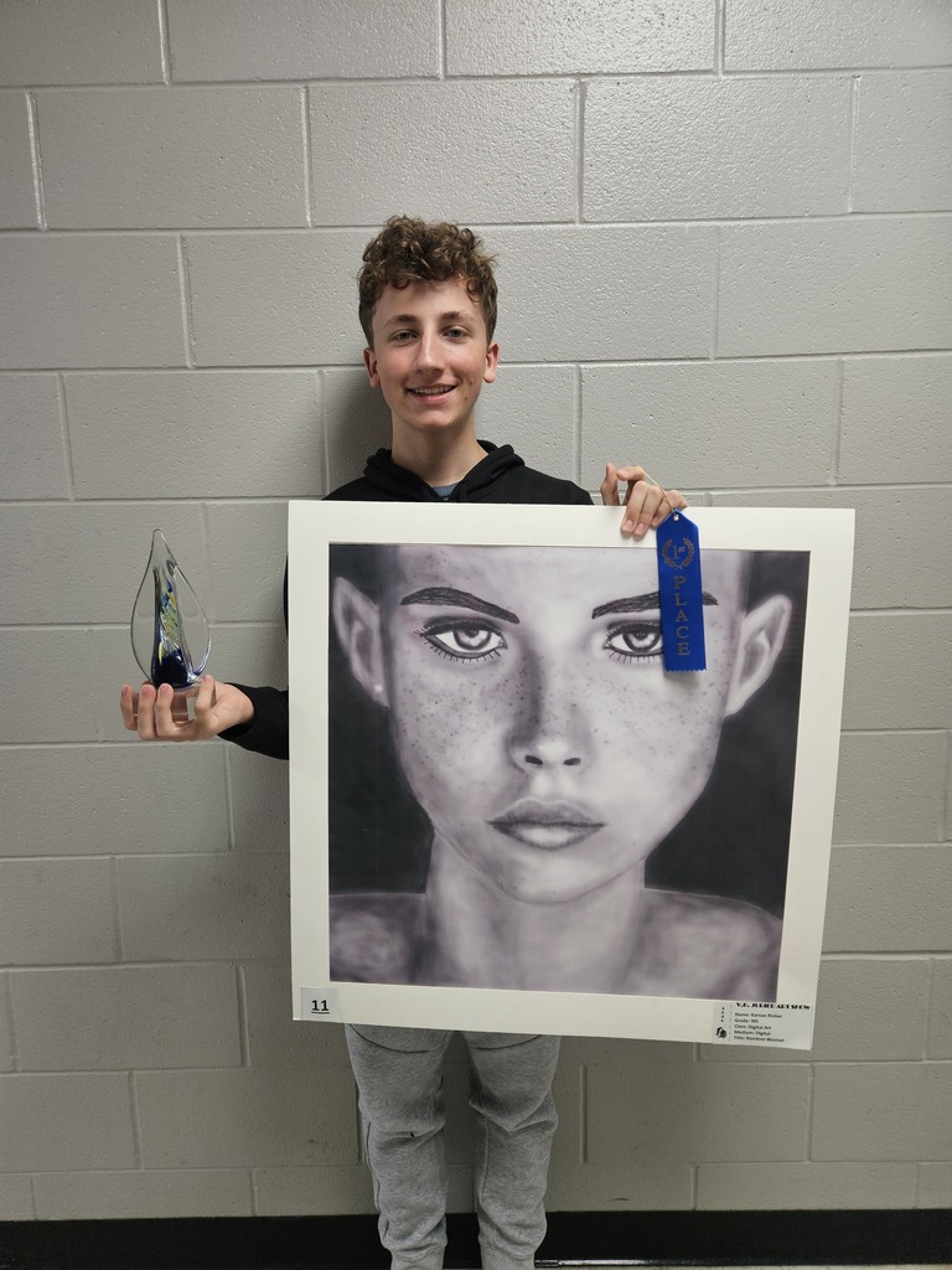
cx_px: 476
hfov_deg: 58.9
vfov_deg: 73.9
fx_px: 843
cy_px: 635
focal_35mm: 23
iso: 100
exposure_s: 1/120
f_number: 1.8
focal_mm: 5.4
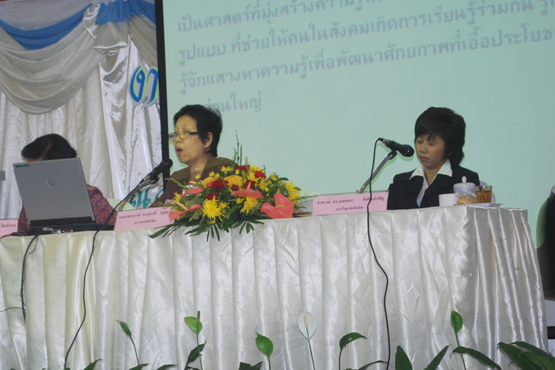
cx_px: 176
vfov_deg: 12.0
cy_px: 253
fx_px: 1753
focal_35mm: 114
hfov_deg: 17.9
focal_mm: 55
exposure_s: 1/15
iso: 400
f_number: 5.6
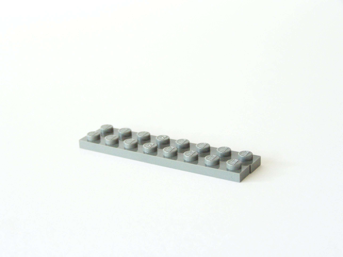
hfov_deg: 26.0
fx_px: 743
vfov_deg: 19.6
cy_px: 128
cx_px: 172
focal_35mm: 75
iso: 400
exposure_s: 1/10
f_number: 3.2
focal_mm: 12.4
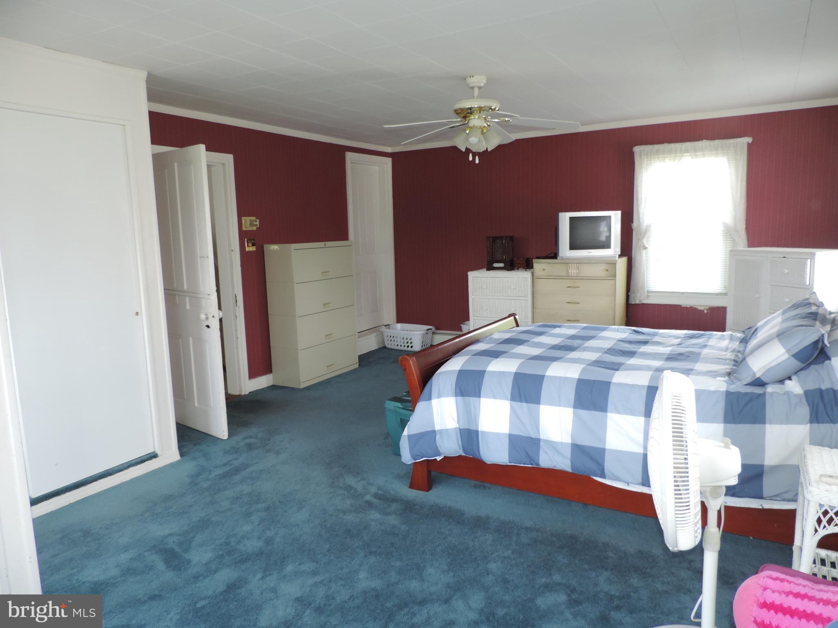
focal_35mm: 24
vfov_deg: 56.8
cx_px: 419
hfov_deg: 71.6
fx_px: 581
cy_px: 314
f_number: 3
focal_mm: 4.3
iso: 220
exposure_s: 1/40
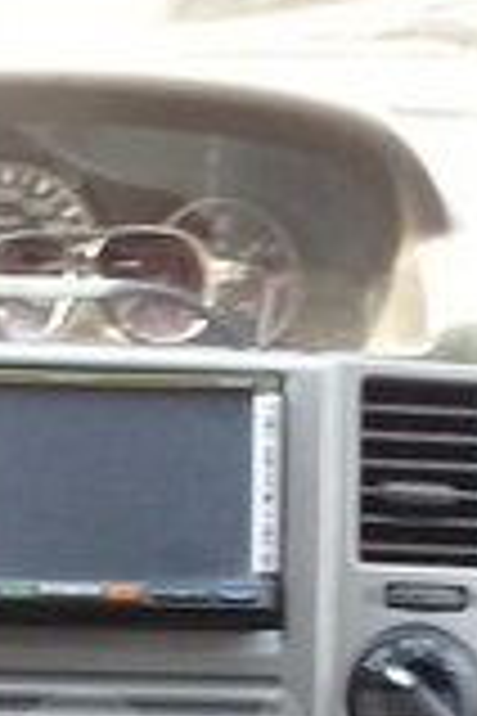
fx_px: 2663
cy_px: 759
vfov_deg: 15.0
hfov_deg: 10.2
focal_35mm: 134
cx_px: -4
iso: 50
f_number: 2.2
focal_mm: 3.3
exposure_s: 1/33
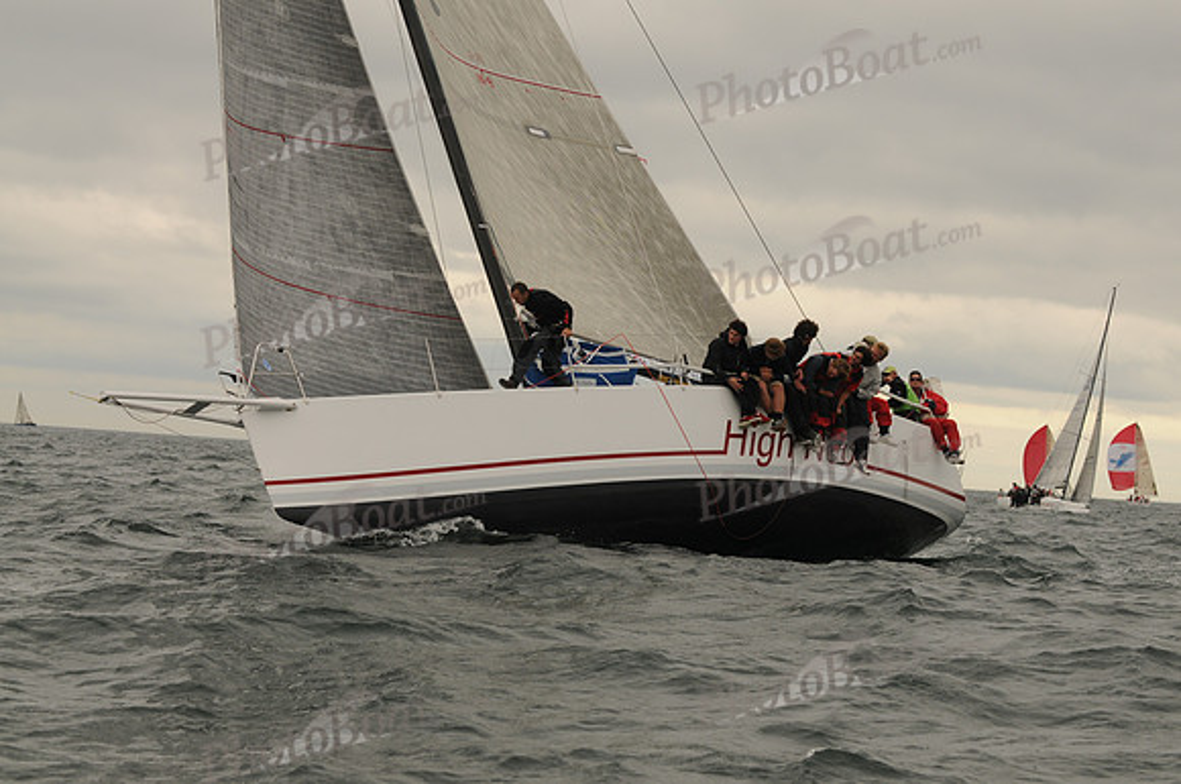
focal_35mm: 210
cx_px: 590
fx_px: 6880
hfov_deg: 9.8
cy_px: 392
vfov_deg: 6.5
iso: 200
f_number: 5
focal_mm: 140
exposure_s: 1/800
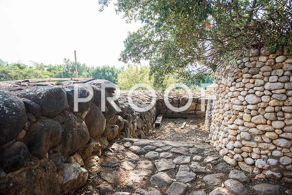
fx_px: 195
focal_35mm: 24
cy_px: 98
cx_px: 146
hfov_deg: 73.7
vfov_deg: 53.2
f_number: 2.8
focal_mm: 24
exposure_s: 1/250
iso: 100
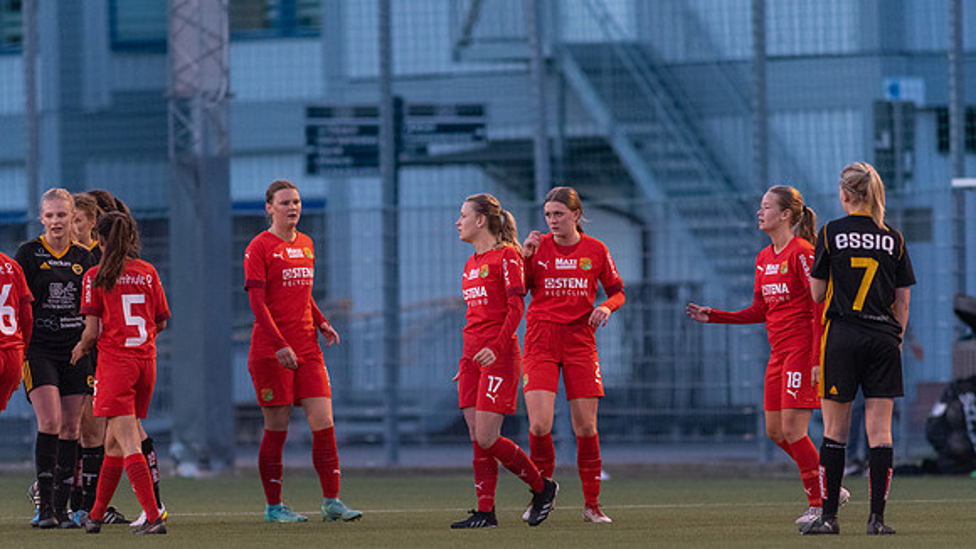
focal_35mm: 483
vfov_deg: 2.5
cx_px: 488
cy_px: 326
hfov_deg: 4.5
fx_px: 12496
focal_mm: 300
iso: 4000
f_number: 2.8
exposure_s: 1/800
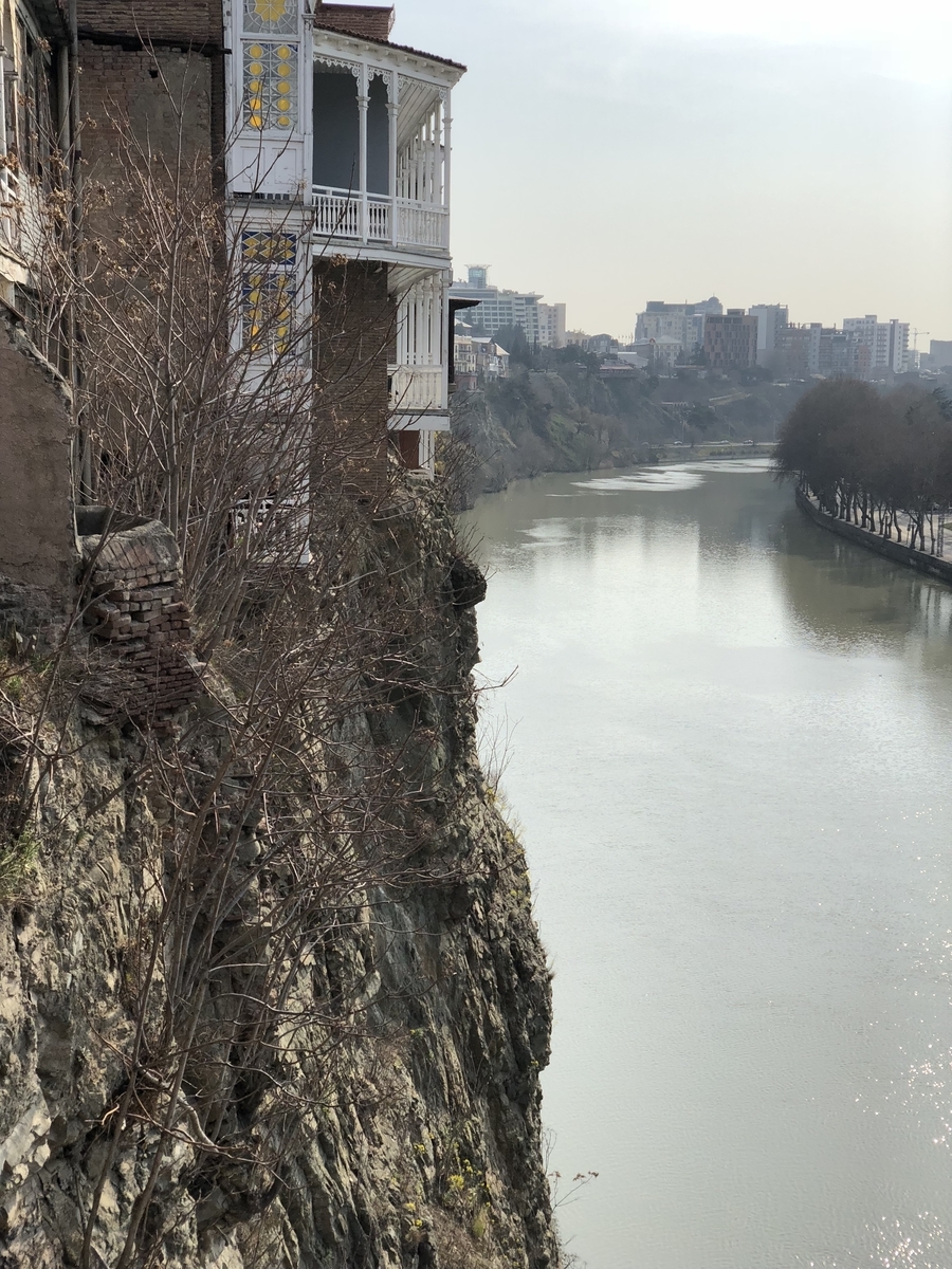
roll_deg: +0.2
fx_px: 1907
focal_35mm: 52
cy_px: 634
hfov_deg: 28.0
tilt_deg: -7.0
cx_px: 476
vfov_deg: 36.8
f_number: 2.4
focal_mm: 6
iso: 16
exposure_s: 1/1350
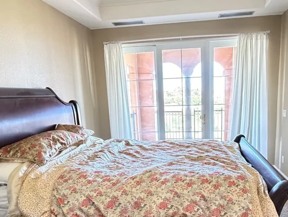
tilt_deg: -11.0
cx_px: 170
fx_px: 216
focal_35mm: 26
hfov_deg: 66.7
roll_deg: +3.2
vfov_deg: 52.7
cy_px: 132
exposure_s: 1/60
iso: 1000
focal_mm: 2.22
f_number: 2.2
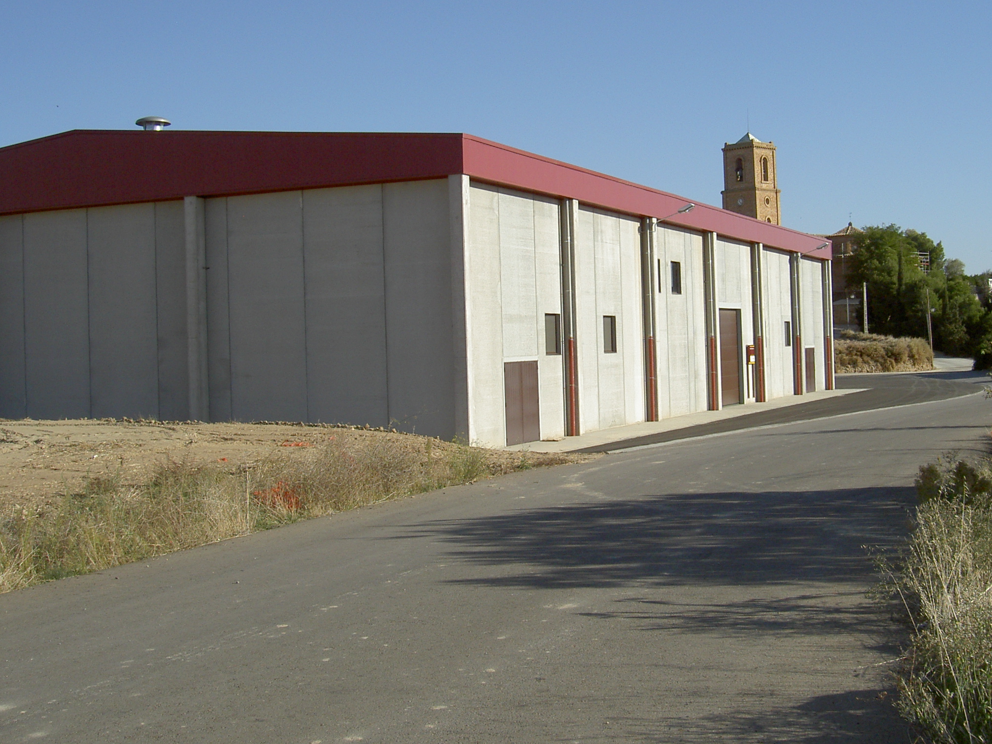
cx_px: 583
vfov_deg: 29.1
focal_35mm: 50
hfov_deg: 38.1
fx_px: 1433
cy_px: 333
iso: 100
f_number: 4.7
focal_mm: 8
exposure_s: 1/625
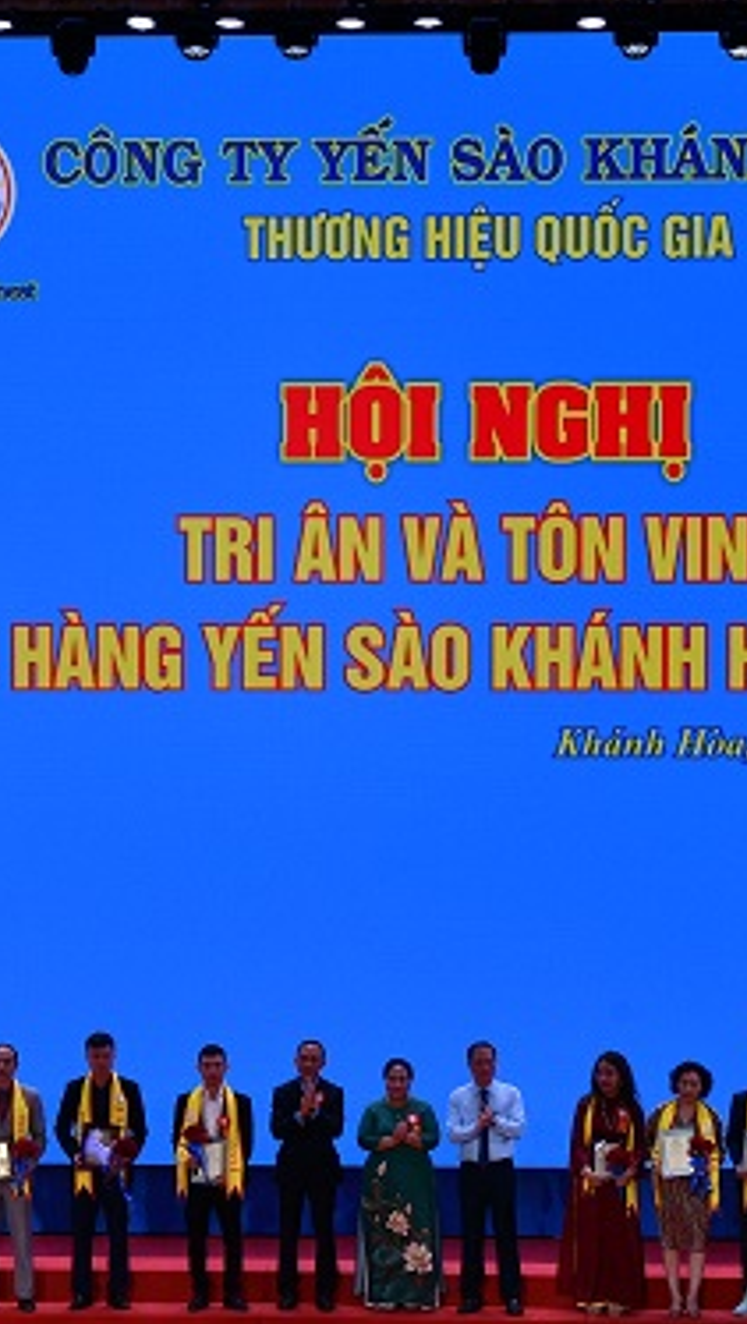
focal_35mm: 131
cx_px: 251
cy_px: 690
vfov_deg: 16.4
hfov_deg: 9.3
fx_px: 4603
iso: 400
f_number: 11
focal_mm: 52
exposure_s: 1/80
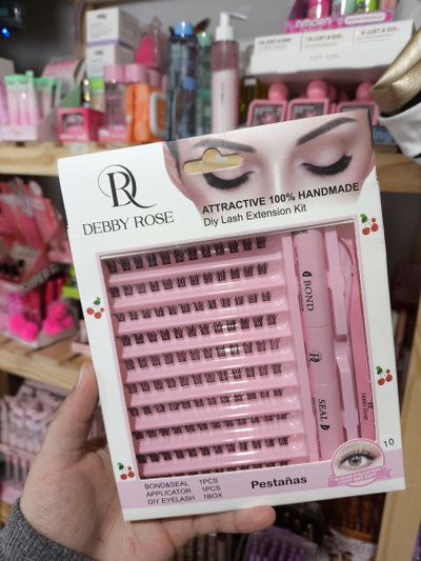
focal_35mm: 25
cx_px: 210
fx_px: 405
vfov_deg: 69.4
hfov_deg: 54.9
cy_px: 280
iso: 250
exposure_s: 1/33.3
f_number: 1.7
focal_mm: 4.71
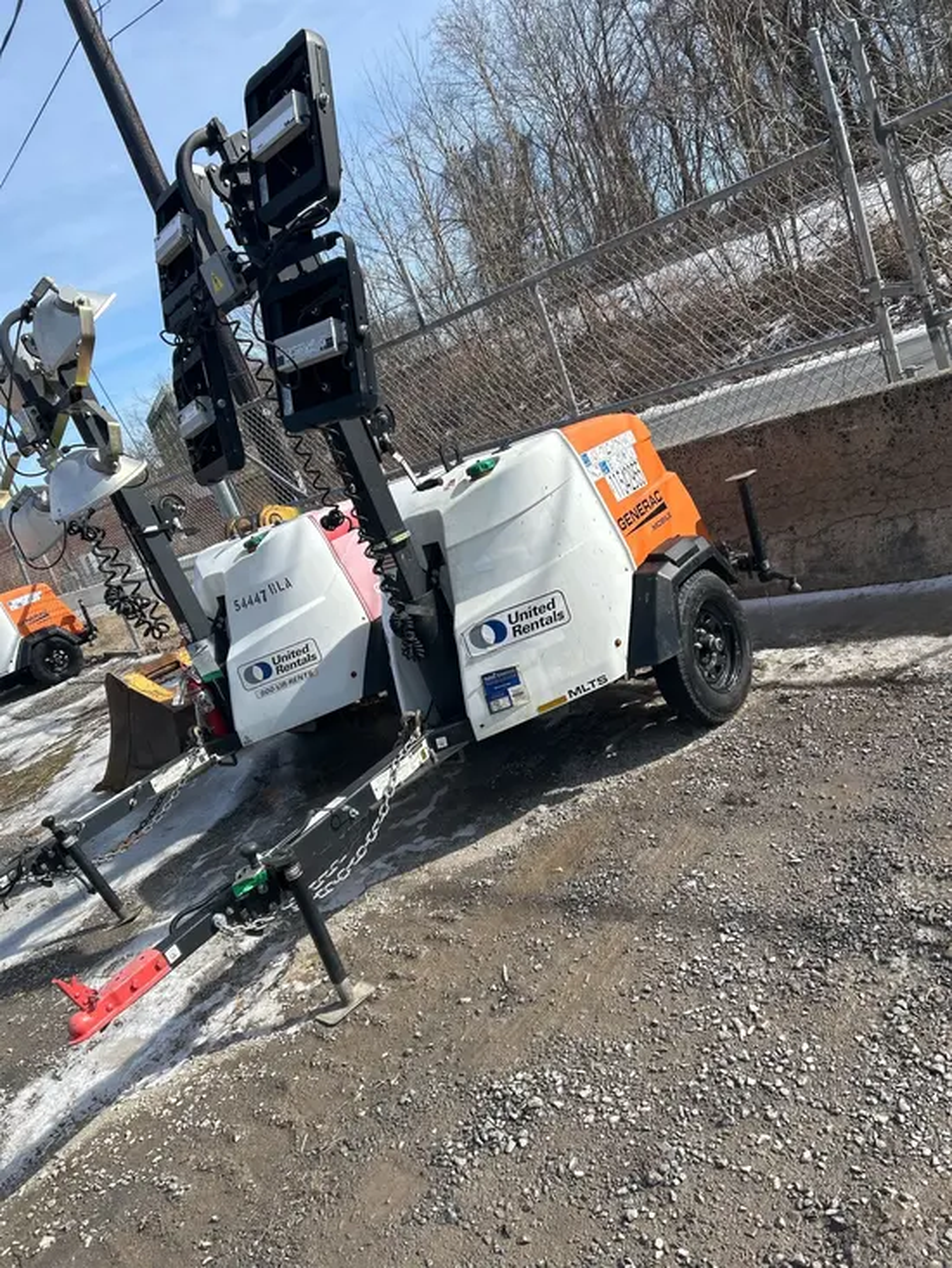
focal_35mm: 26
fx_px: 953
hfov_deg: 53.1
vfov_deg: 67.3
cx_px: 476
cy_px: 634
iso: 50
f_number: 1.5
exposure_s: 1/3165
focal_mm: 5.7
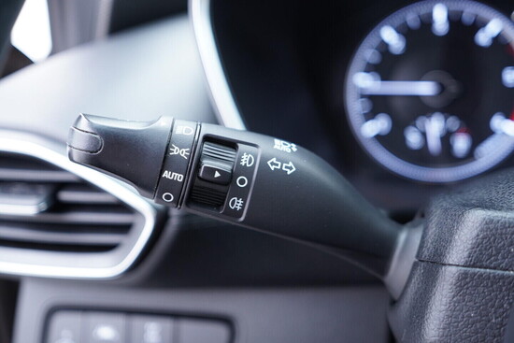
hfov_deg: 53.1
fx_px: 514
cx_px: 257
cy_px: 172
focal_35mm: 36
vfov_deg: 36.9
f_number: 2.8
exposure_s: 1/40
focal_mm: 24
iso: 500
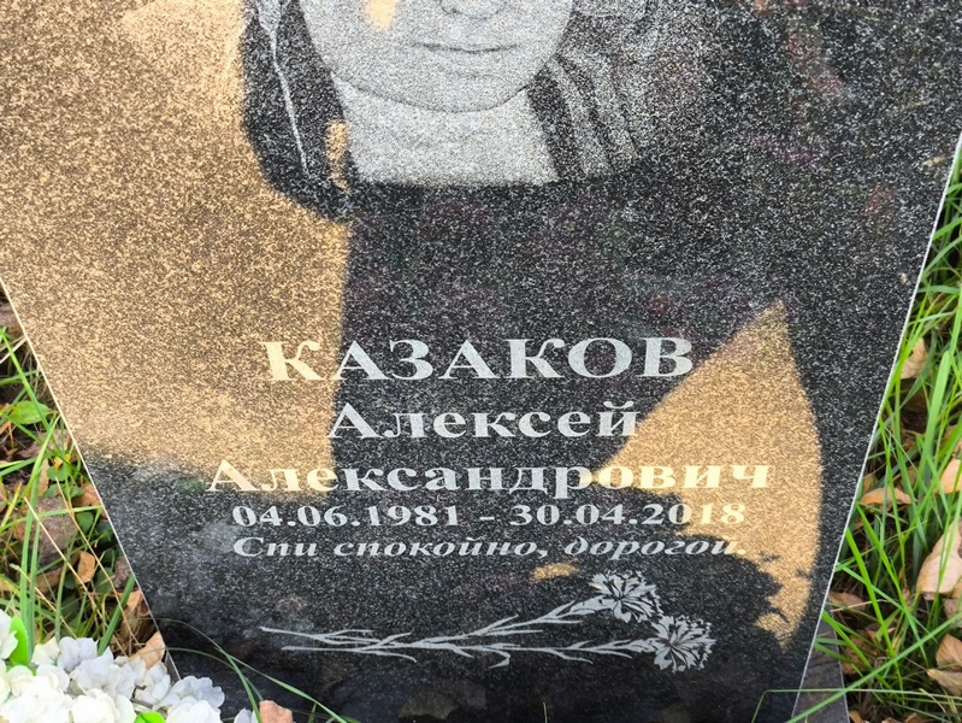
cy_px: 362
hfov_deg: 38.2
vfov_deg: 29.1
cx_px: 481
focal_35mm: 50
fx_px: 1390
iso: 50
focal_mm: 4.71
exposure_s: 1/60
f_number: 1.7
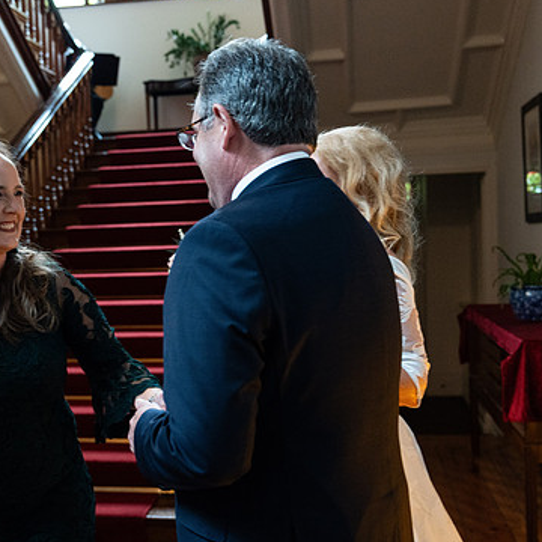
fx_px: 850
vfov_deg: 35.4
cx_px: 173
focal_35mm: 48
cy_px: 282
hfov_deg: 35.0
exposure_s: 1/200
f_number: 3.5
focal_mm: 35
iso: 5000
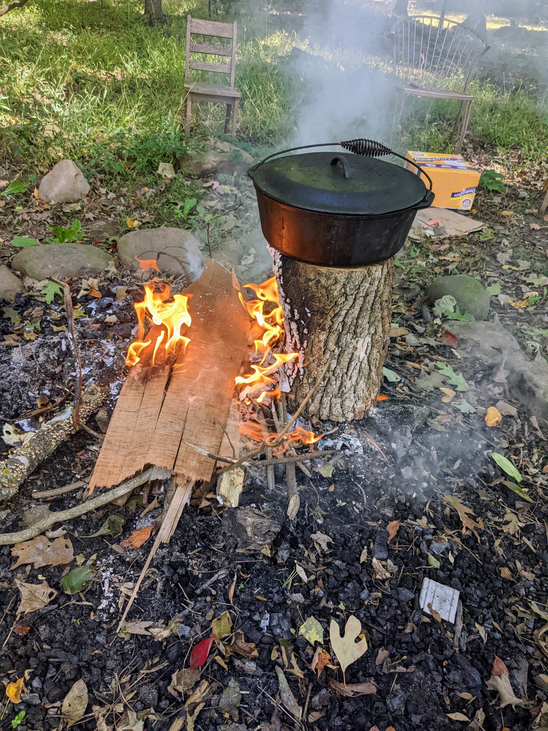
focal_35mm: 27
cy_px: 366
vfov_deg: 65.3
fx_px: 570
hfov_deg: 51.4
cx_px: 274
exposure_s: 1/396
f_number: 1.73
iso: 113
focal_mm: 4.38
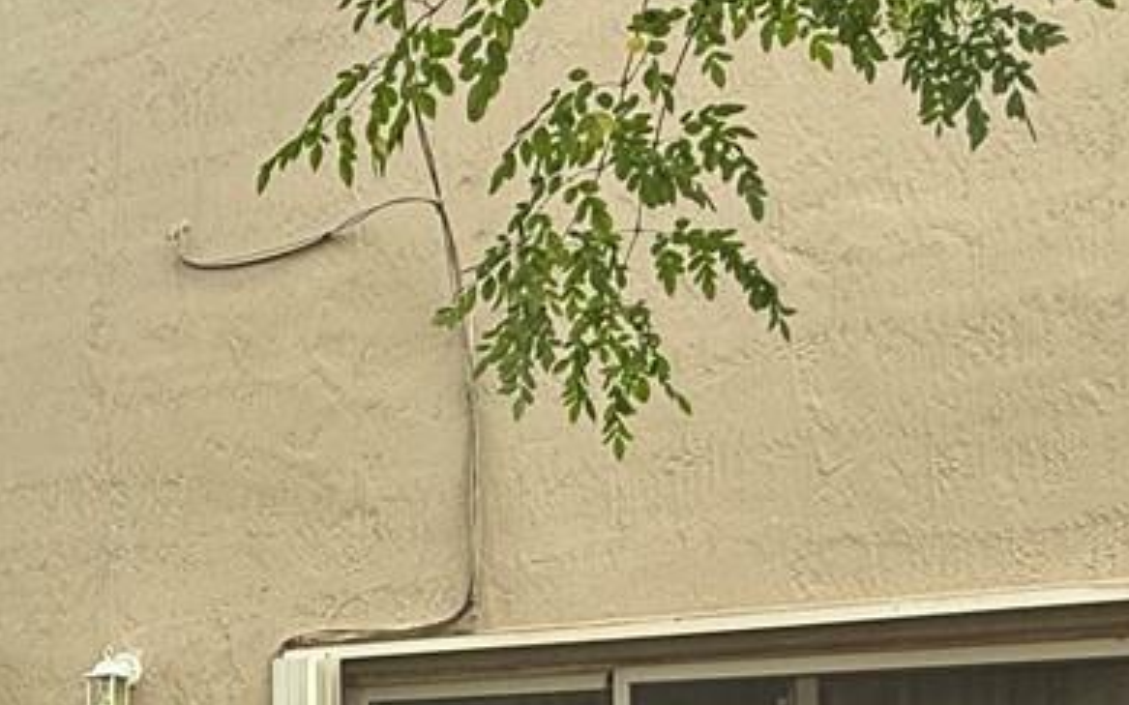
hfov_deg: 30.6
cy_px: 780
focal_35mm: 61
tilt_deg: +4.9
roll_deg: -1.1
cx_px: -49
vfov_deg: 20.3
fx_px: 1877
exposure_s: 1/99
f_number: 2.2
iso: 50
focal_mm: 2.22
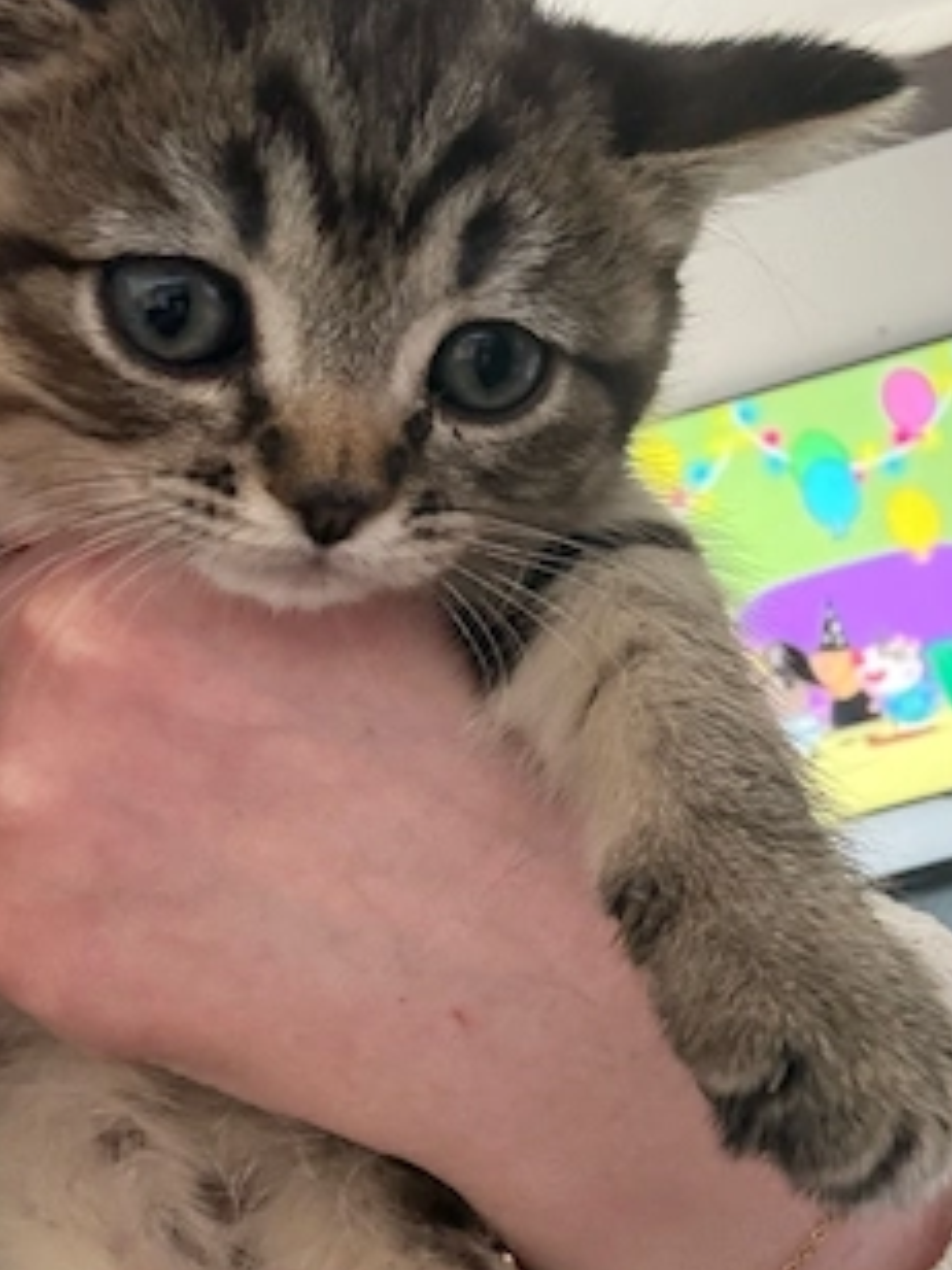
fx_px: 1430
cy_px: 639
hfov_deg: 36.8
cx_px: 540
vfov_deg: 47.9
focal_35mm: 39
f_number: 1.9
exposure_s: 1/60
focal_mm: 2.69
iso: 250
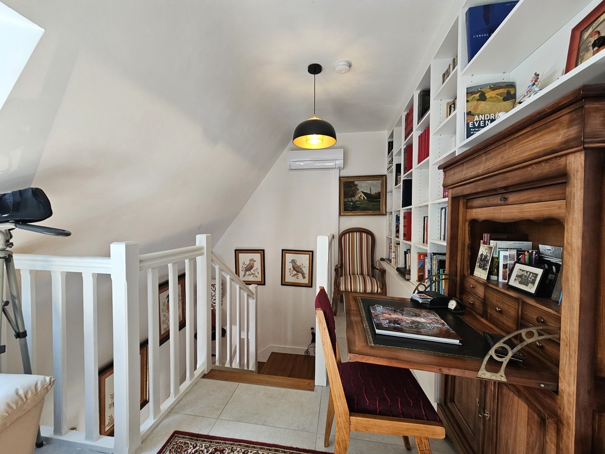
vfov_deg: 89.9
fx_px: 227
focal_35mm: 13
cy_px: 227
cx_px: 302
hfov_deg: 106.2
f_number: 2.2
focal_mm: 2.2
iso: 125
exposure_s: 1/70.8
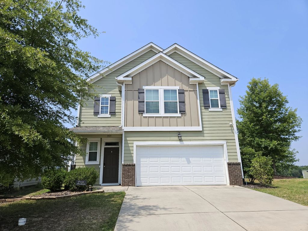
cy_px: 116
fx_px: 205
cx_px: 154
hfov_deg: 73.9
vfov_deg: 58.9
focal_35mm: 23
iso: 25
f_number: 1.8
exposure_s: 1/1204
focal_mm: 5.4
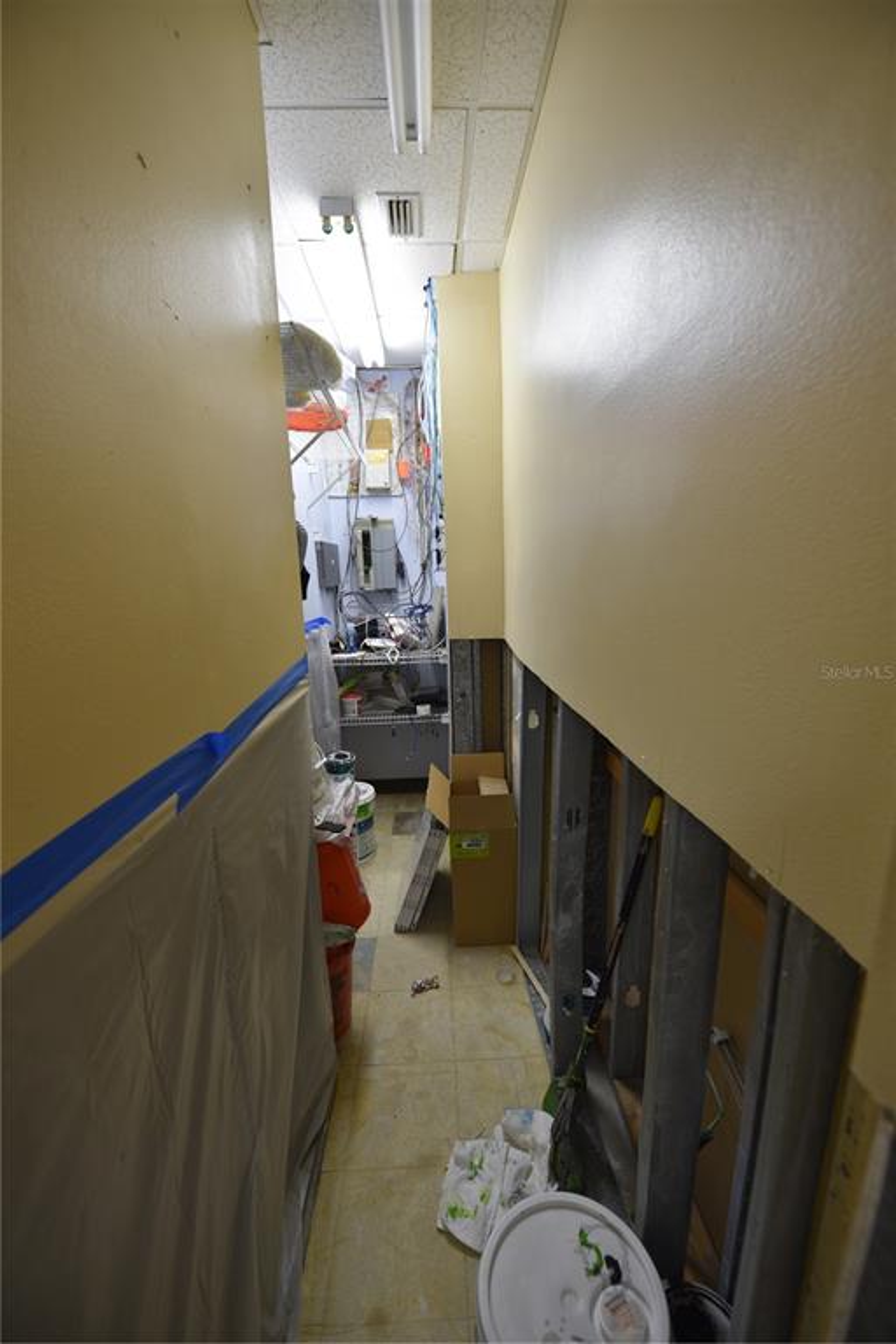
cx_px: 448
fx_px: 523
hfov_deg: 81.2
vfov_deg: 104.3
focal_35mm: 14
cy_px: 672
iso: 400
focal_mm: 14
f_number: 4
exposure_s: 1/60
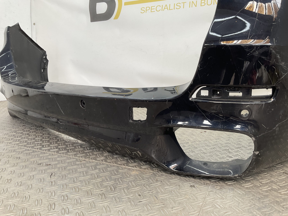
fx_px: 241
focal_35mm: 29
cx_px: 144
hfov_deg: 61.7
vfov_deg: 48.2
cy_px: 108
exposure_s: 1/120
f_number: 1.8
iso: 20
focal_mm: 3
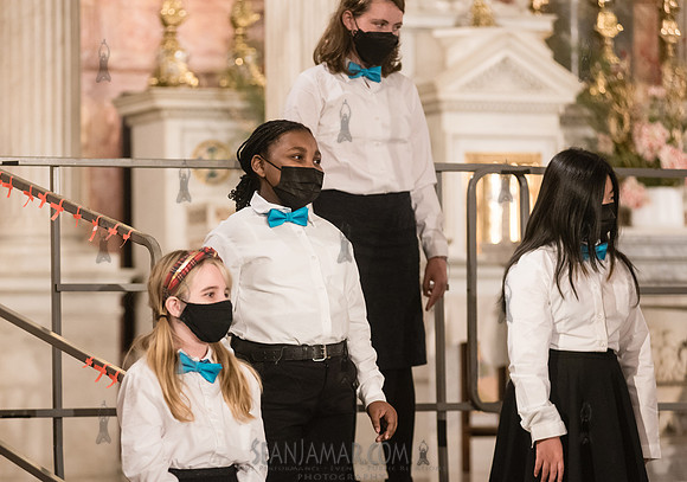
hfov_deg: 13.2
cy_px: 264
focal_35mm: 153
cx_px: 292
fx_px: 2963
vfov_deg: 9.3
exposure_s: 1/200
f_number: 4
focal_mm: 135
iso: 4000
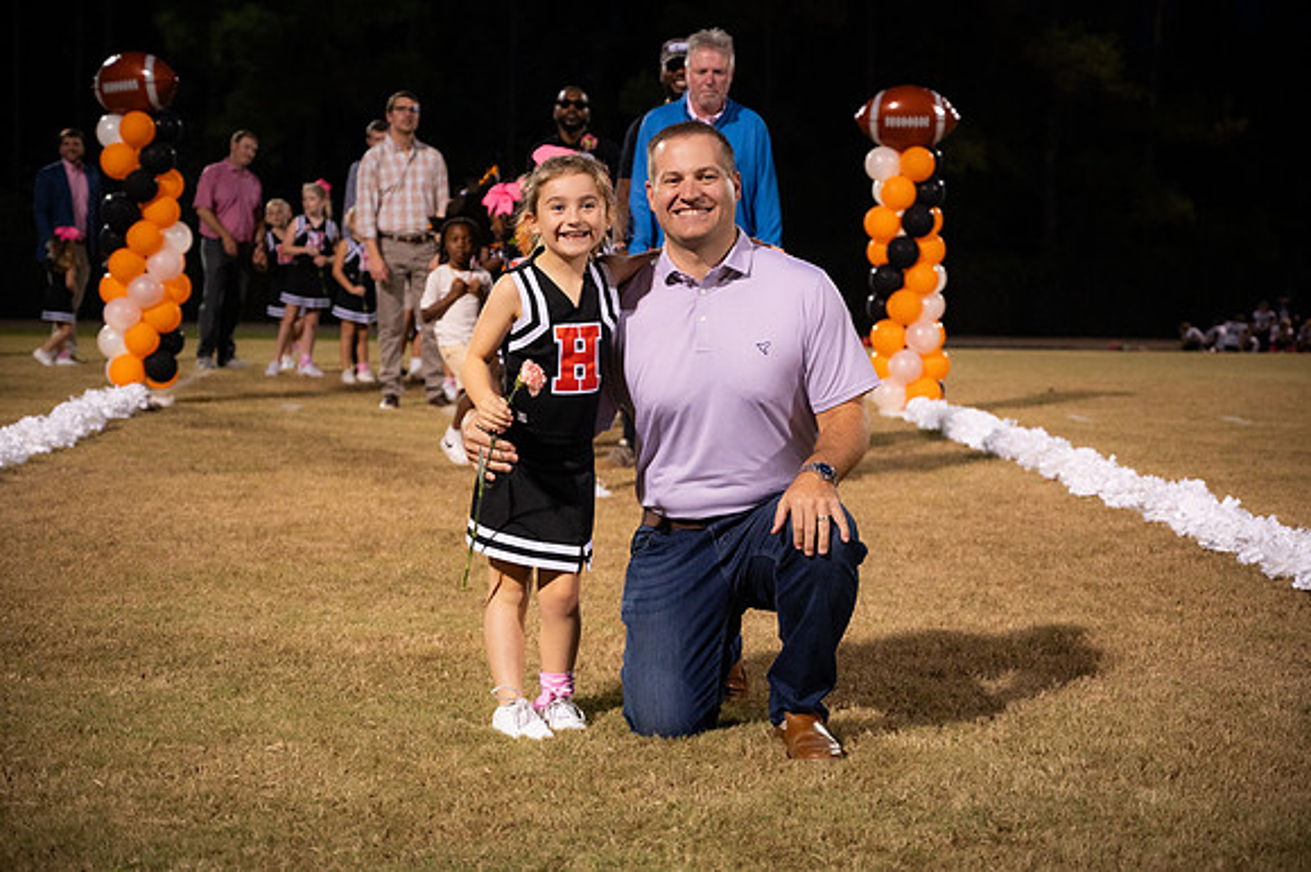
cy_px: 436
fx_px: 2329
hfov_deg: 31.4
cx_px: 656
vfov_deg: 21.2
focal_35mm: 64
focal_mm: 64
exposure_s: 1/250
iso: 3200
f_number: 4
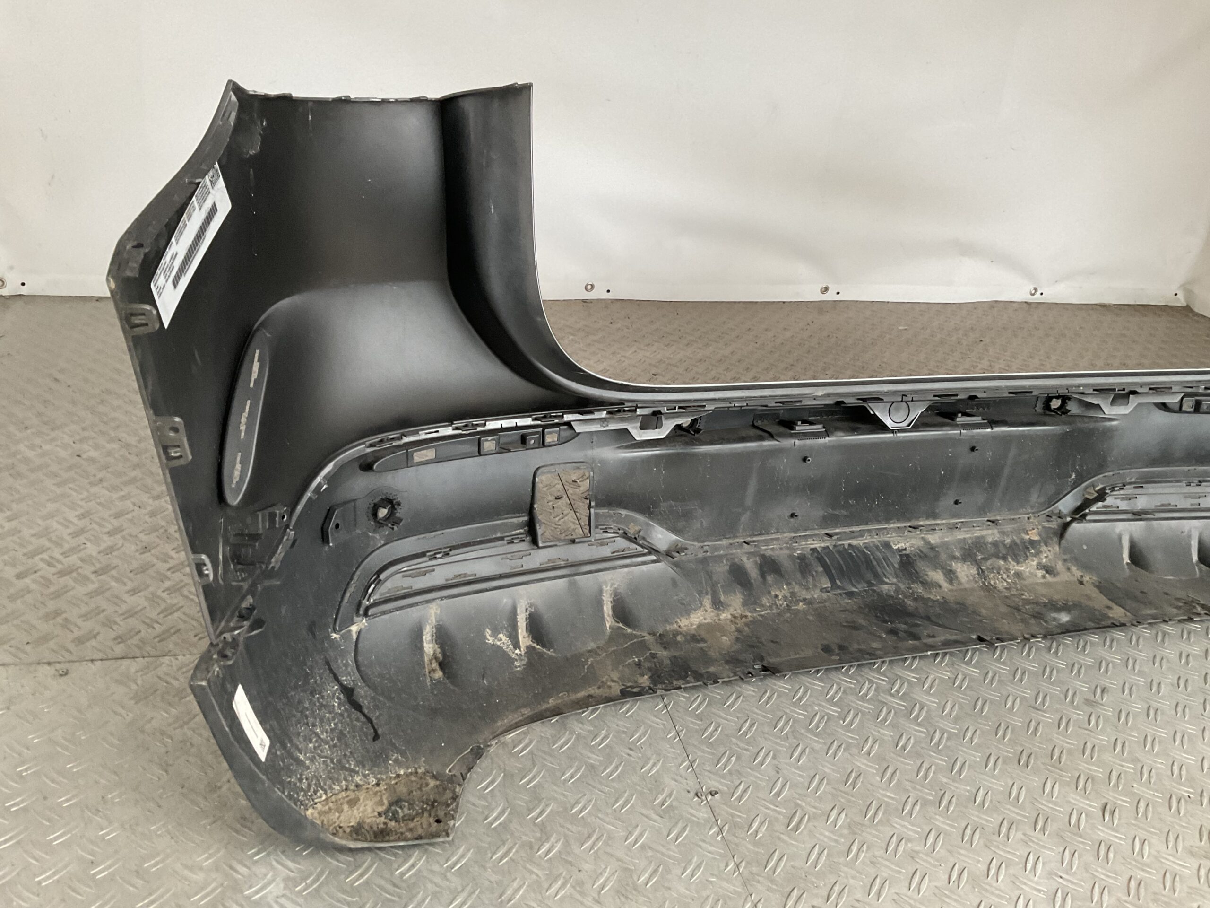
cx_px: 605
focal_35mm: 29
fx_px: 1014
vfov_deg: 48.2
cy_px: 454
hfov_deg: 61.7
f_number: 1.8
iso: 160
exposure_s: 1/60
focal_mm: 3
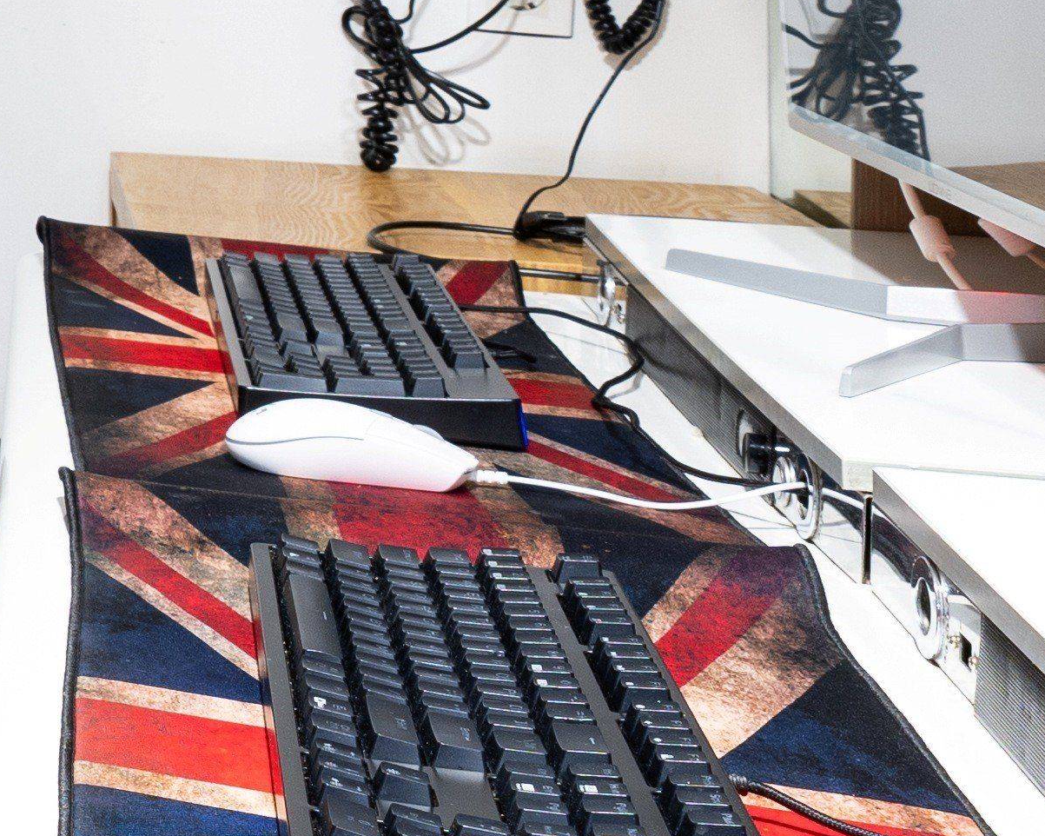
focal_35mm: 89
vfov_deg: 16.3
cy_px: -258
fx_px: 2752
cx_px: -1388
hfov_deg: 14.7
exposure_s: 2
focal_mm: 12
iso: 100
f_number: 6.3
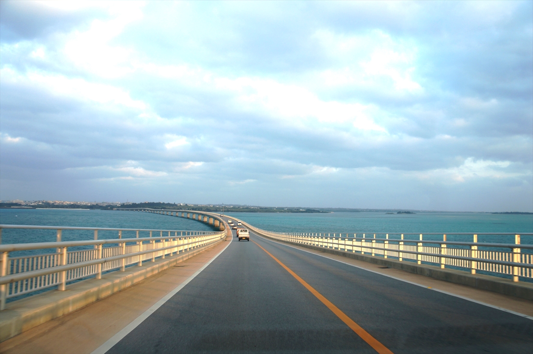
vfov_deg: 43.5
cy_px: 177
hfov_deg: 62.0
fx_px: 444
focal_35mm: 30
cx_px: 266
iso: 200
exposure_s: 1/200
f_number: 4.5
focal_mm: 20
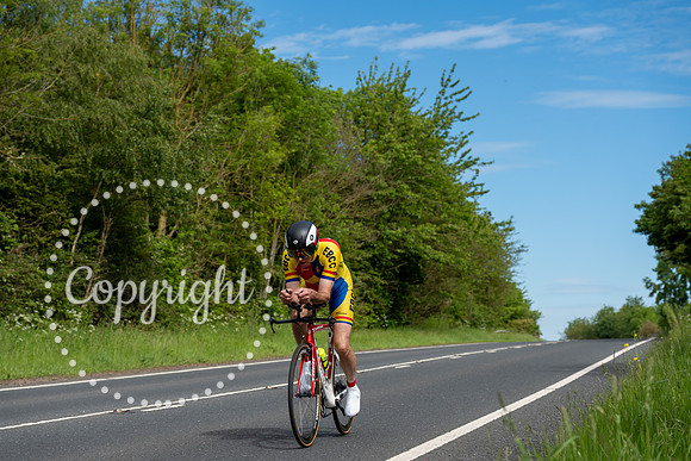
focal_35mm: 70
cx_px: 346
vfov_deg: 19.5
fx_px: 1344
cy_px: 230
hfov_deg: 28.8
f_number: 5
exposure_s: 1/1000
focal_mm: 70
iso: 160
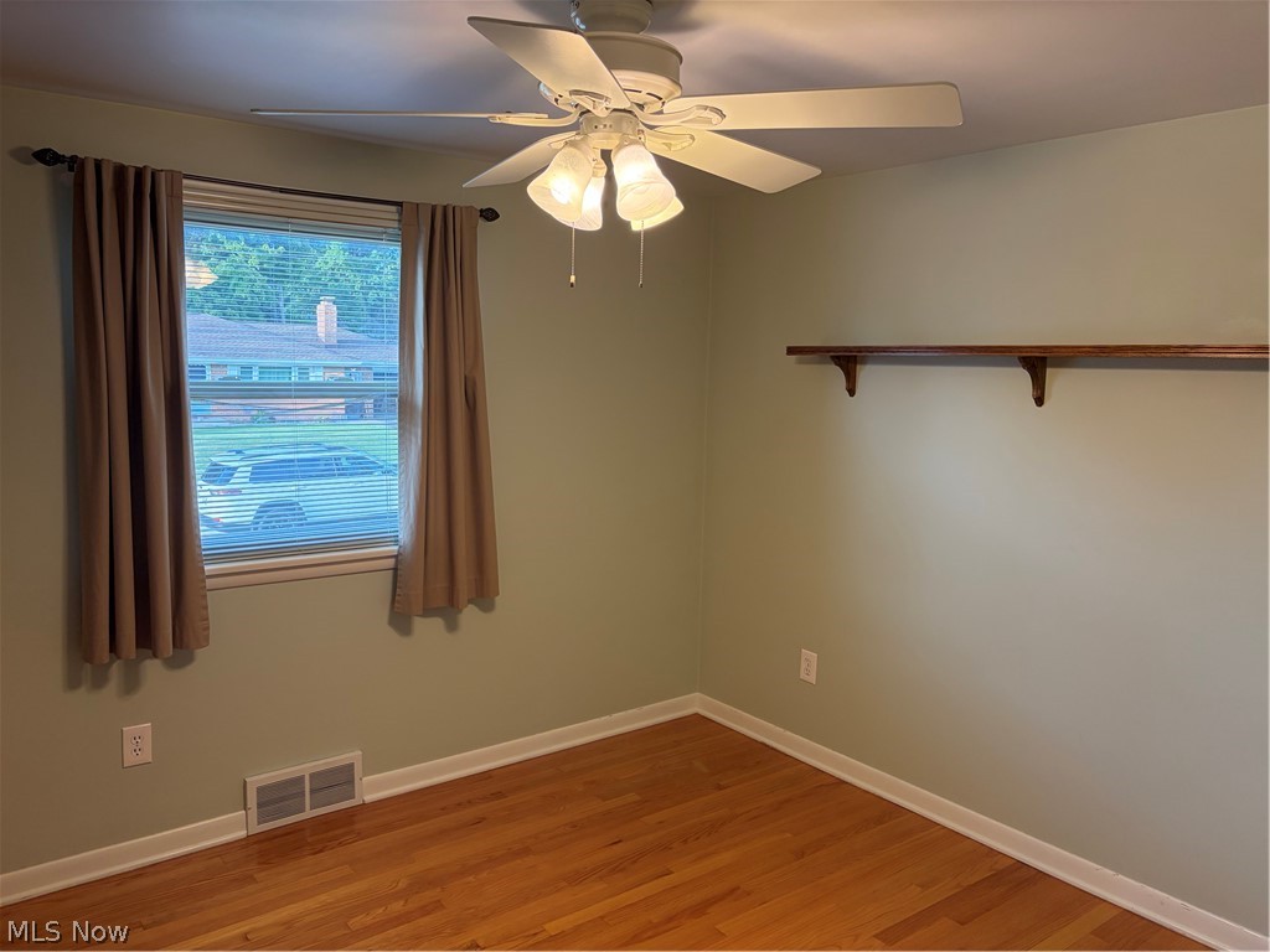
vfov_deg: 53.1
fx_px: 954
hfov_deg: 67.3
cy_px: 476
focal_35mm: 26
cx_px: 635
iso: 160
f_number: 1.6
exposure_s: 1/120
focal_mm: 5.96
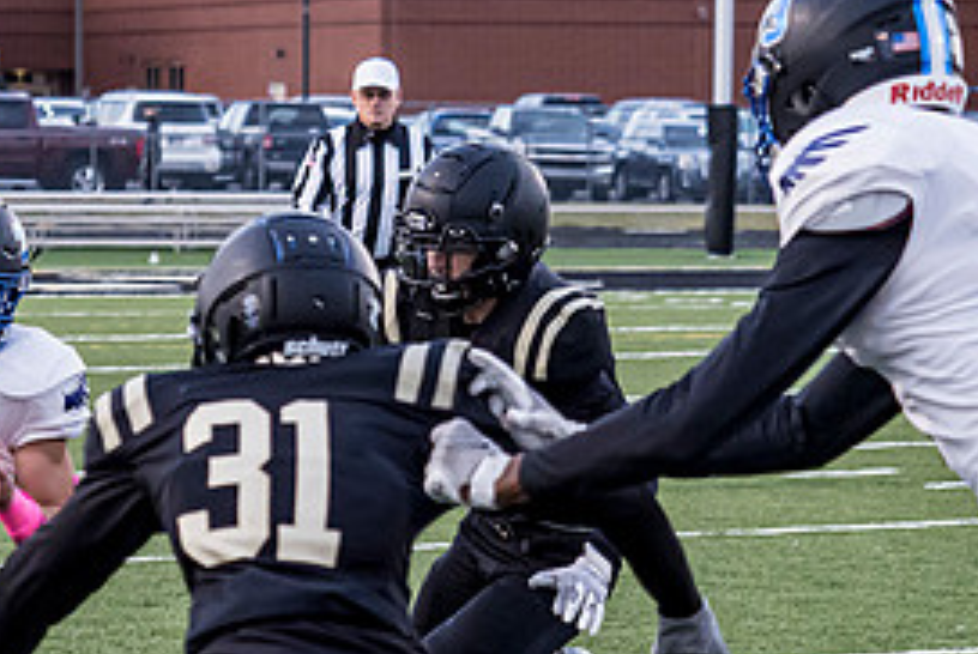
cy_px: 620
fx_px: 6581
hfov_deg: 8.5
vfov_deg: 5.7
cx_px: 183
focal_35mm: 242
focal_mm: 50
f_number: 2.8
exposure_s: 1/1000
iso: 2000
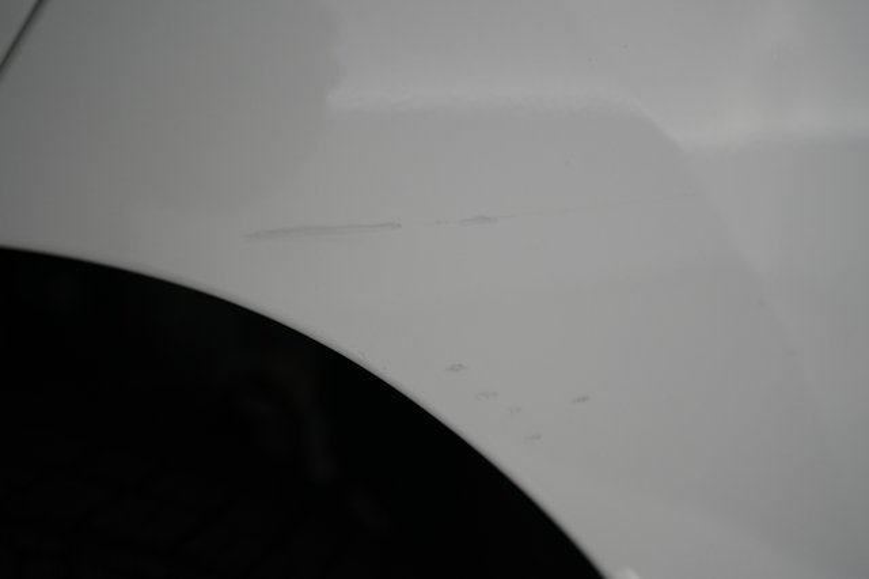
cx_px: 434
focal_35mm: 28
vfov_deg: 46.4
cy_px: 290
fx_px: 676
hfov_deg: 65.5
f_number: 4
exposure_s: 1/160
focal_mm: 28
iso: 1600
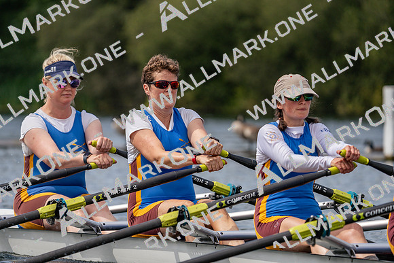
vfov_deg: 4.1
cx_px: 197
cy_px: 132
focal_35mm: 335
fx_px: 3667
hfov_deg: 6.2
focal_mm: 335
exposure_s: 1/1600
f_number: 6.3
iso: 250
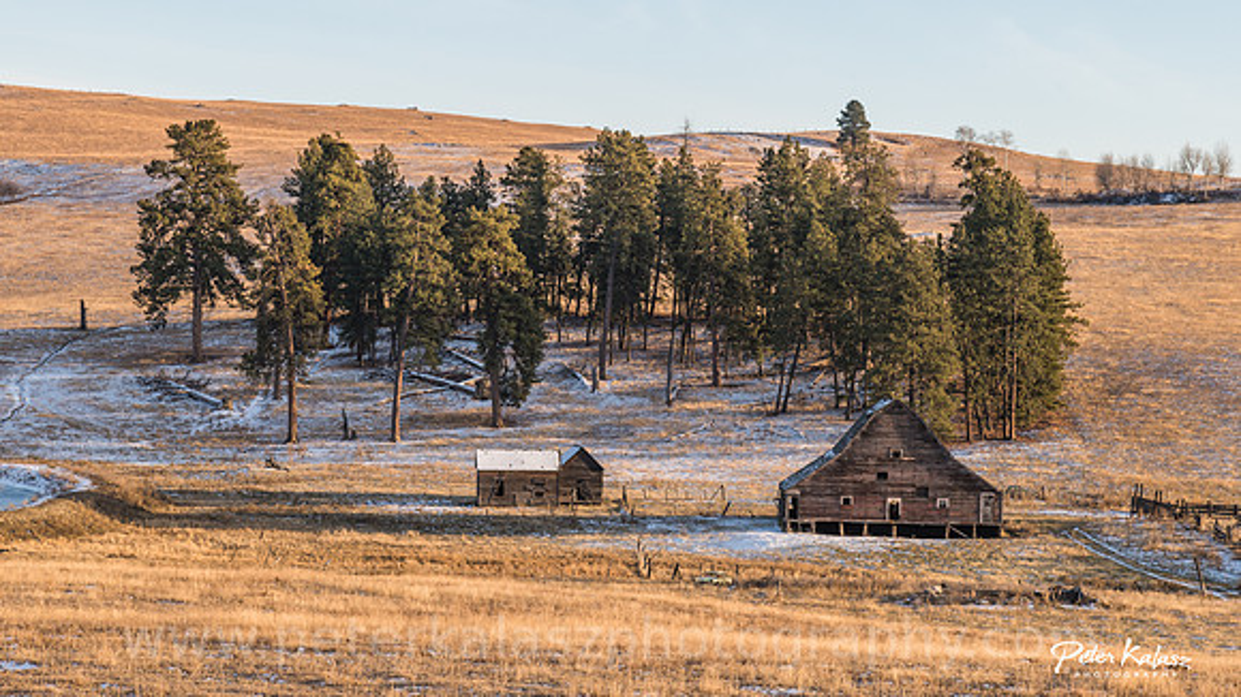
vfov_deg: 12.3
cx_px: 598
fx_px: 3239
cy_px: 348
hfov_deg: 21.7
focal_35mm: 98
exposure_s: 1/100
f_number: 11
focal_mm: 86
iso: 64
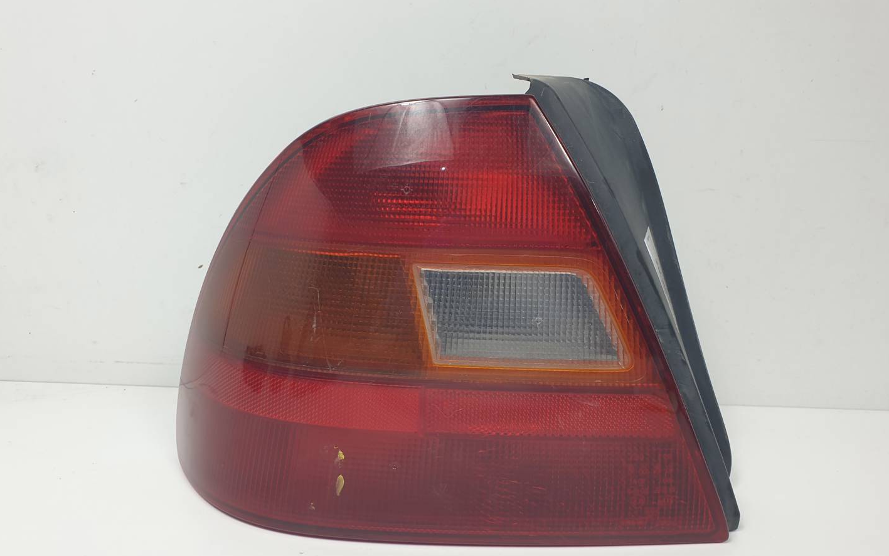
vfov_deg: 44.4
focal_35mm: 28
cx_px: 439
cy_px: 316
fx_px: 678
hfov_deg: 66.5
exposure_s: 1/167
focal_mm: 4.3
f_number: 2.4
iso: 50
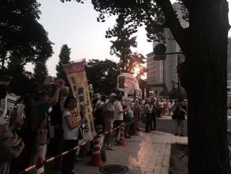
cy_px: 87
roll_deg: -2.0
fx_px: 194
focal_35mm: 29
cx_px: 116
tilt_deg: +5.5
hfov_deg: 61.6
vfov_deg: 48.3
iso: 80
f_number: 2.2
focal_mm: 4.15
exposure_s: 1/30
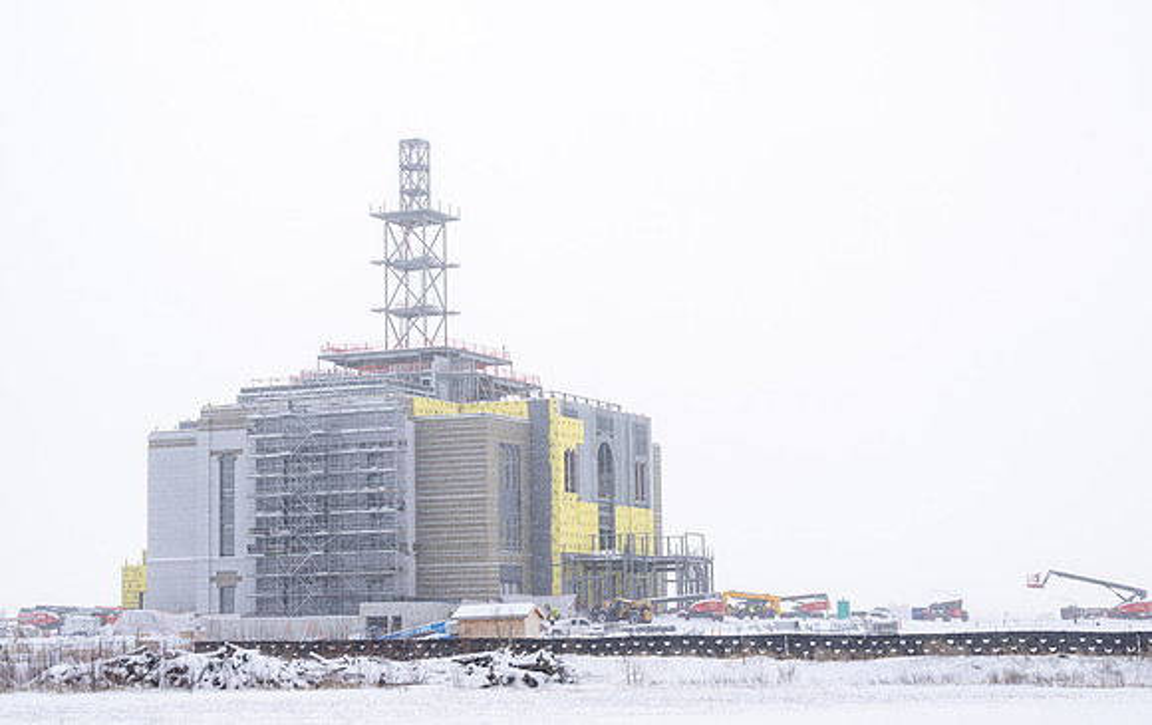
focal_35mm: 71
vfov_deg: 18.4
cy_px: 384
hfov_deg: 28.8
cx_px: 576
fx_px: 2240
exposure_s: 1/250
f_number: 10
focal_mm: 70
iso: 100
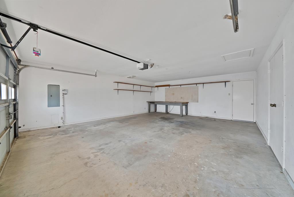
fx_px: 98
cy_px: 98
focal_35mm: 12
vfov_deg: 90.1
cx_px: 147
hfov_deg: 112.6
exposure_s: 1/3
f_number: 9
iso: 640
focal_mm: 12
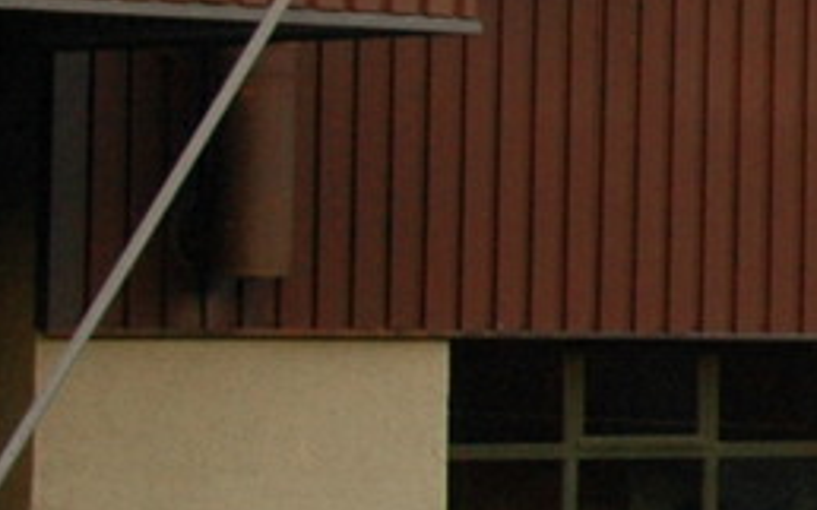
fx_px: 6828
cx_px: 2860
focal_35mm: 307
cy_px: 30
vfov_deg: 4.3
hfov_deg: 6.1
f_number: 6.3
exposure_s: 1/160
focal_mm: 27
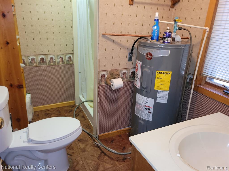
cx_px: 114
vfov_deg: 53.1
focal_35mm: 26
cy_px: 86
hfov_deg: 67.3
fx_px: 172
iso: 125
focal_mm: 5.4
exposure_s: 1/17
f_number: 1.8
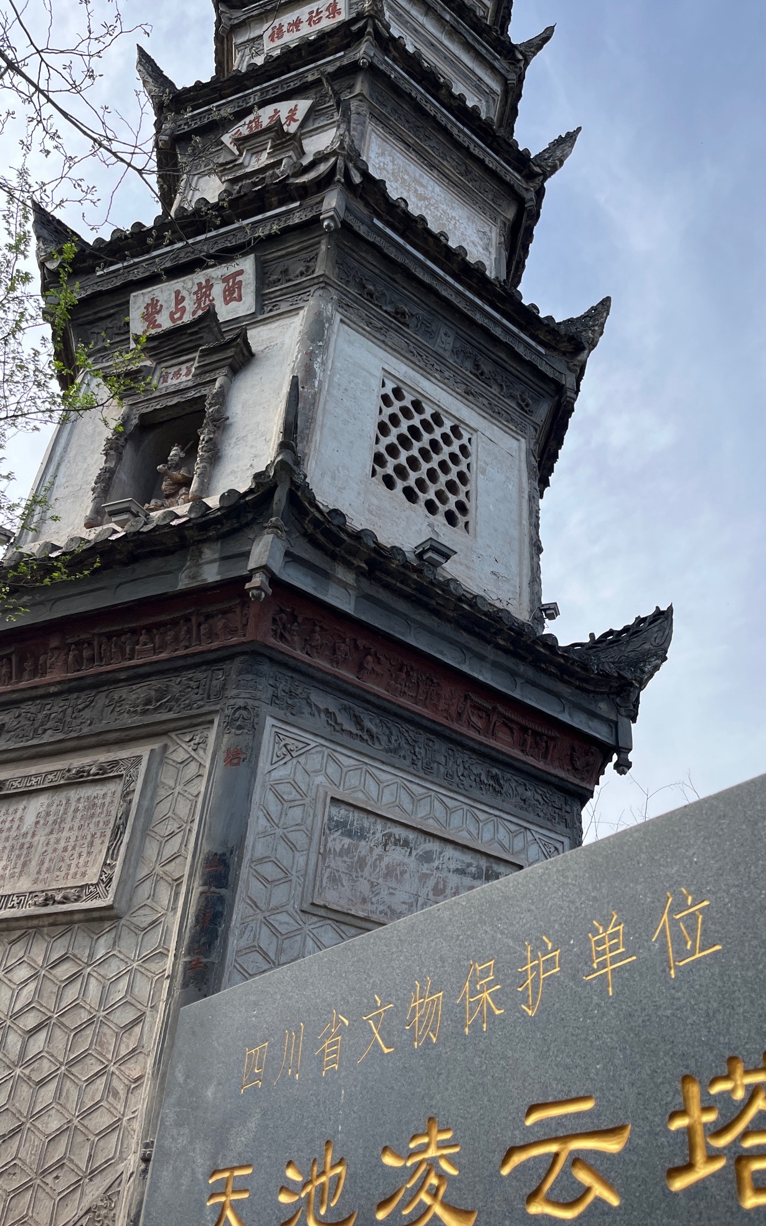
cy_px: 622
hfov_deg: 44.4
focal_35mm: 28
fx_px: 936
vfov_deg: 66.5
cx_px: 442
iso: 50
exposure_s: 1/2358
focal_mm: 5.1
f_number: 1.6
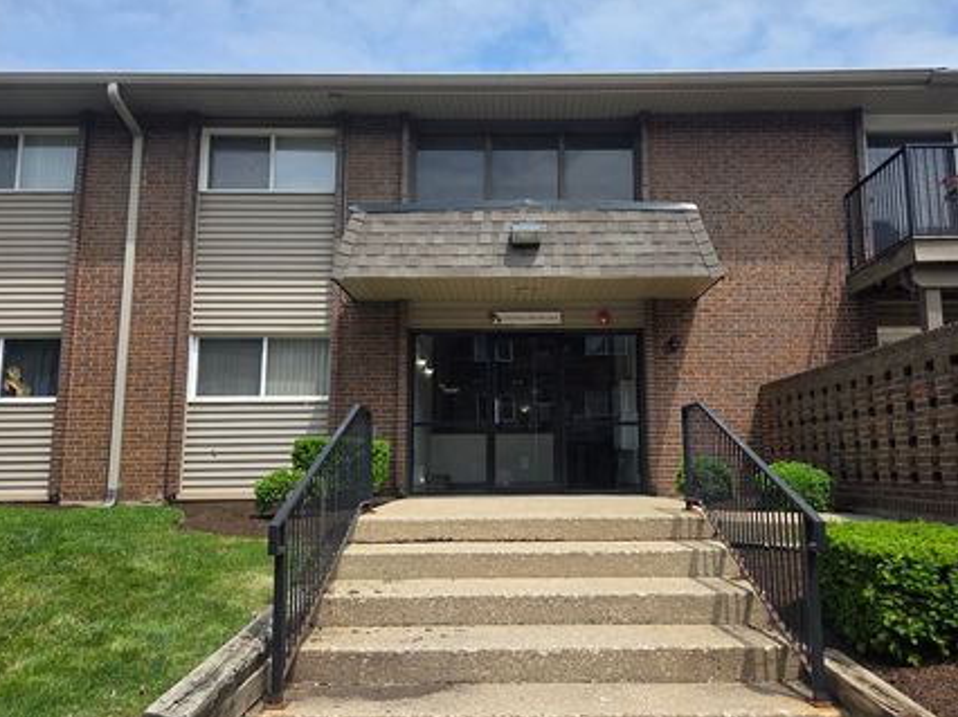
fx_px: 747
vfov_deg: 51.3
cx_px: 515
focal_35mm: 27
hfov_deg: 65.3
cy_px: 363
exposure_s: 1/3809
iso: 80
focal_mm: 5.4
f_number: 1.8
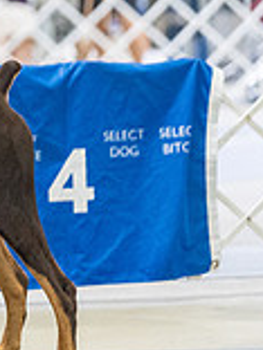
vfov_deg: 3.9
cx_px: -299
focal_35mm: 510
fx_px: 5166
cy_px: -15
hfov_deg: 2.9
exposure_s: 1/320
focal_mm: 143
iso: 6400
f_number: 2.8
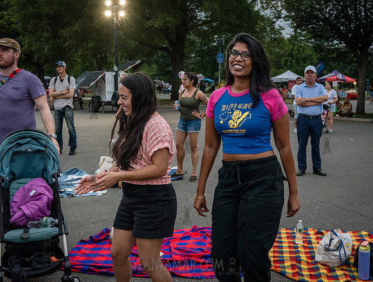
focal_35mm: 43
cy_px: 119
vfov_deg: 34.0
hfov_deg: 43.6
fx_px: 460
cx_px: 243
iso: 4000
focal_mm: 34
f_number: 4.5
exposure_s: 1/400
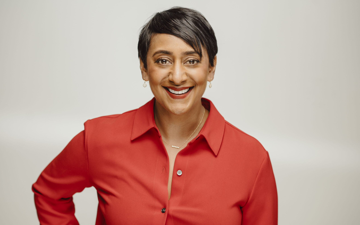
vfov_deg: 15.0
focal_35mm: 87
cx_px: 180
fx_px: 854
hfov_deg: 23.8
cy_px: 114
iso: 100
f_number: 2.8
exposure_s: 1/160
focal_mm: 85
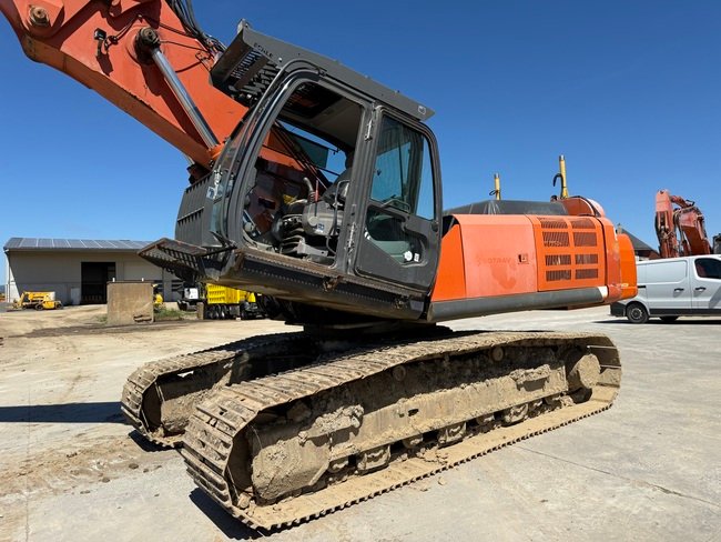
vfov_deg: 56.8
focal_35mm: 24
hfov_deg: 71.6
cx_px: 360
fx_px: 500
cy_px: 271
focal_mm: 6.76
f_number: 1.78
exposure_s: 1/5319
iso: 80
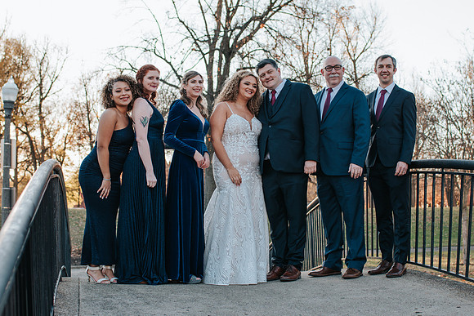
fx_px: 732
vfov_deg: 24.4
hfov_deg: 35.9
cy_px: 158
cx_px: 248
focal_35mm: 56
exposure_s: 1/250
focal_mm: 35
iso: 100
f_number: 2.8
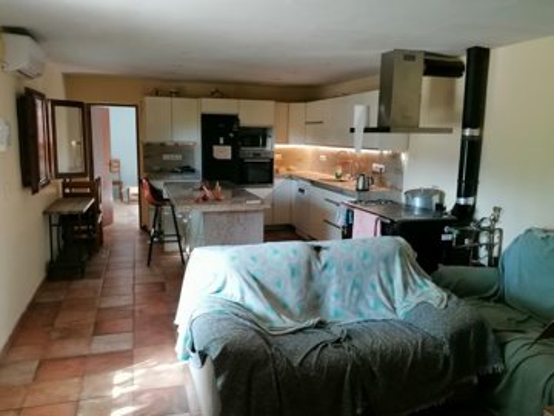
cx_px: 277
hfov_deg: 60.0
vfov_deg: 46.8
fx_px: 480
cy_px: 208
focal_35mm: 30
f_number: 1.8
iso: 160
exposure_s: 1/33.3
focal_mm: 4.75
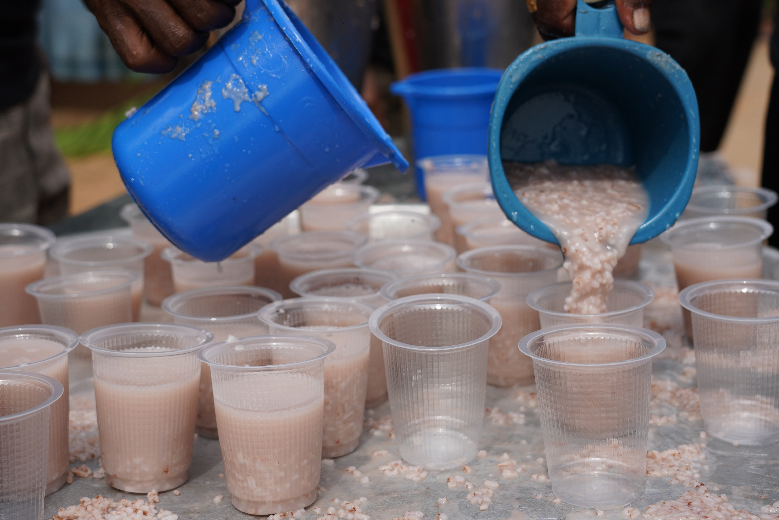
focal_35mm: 52
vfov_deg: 26.0
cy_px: 235
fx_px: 1125
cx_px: 340
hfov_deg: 38.1
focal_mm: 40
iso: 100
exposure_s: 1/800
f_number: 4.5
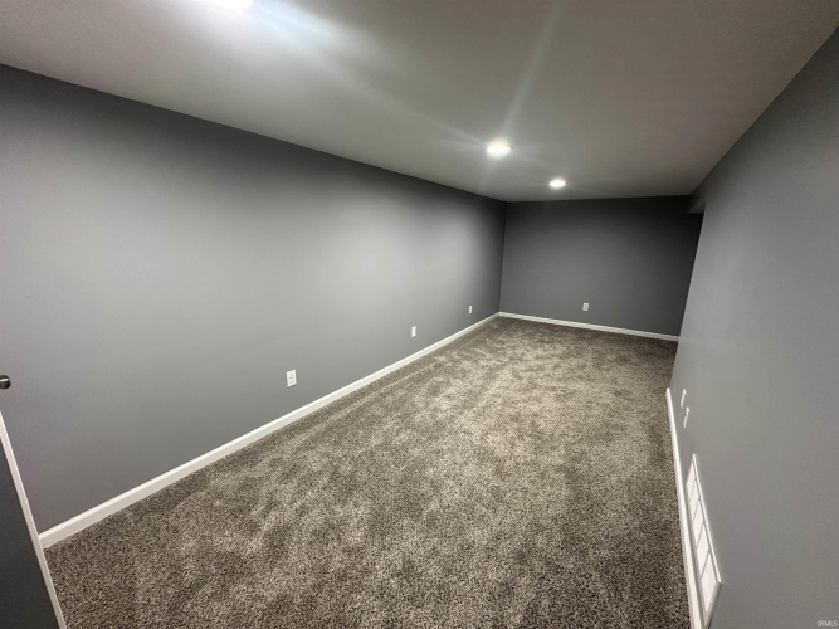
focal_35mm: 14
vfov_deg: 85.7
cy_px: 314
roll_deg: -1.4
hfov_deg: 102.1
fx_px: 339
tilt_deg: -12.4
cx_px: 420
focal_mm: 2.22
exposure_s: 1/60
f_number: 2.2
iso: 200
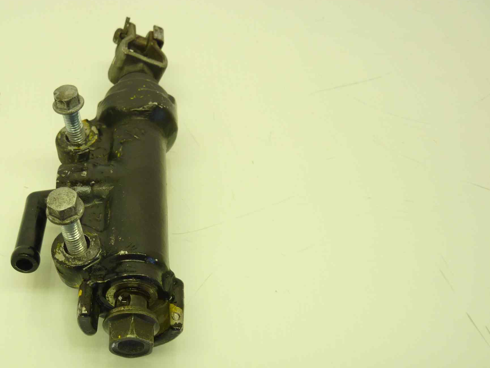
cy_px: 255
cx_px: 131
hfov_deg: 48.5
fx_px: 524
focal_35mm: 37
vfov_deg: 38.1
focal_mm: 4.1
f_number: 3.3
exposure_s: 1/30
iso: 80
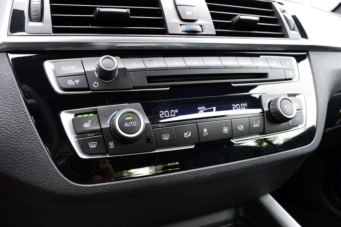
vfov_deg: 43.5
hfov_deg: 62.0
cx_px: 170
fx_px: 284
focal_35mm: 30
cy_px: 114
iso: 800
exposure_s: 1/60
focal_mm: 20
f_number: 7.1
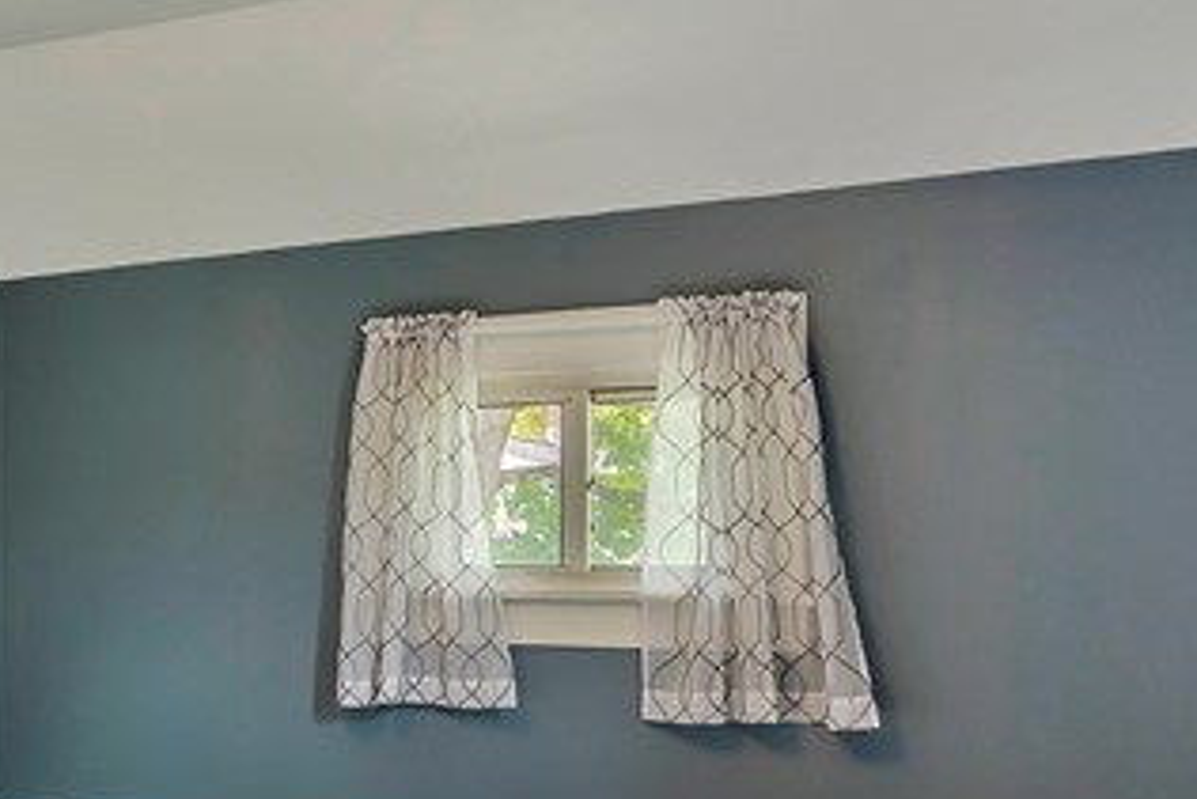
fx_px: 1829
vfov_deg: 24.5
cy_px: 519
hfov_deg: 31.8
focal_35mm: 55
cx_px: -140
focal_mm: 16
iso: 400
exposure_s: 1/80
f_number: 4
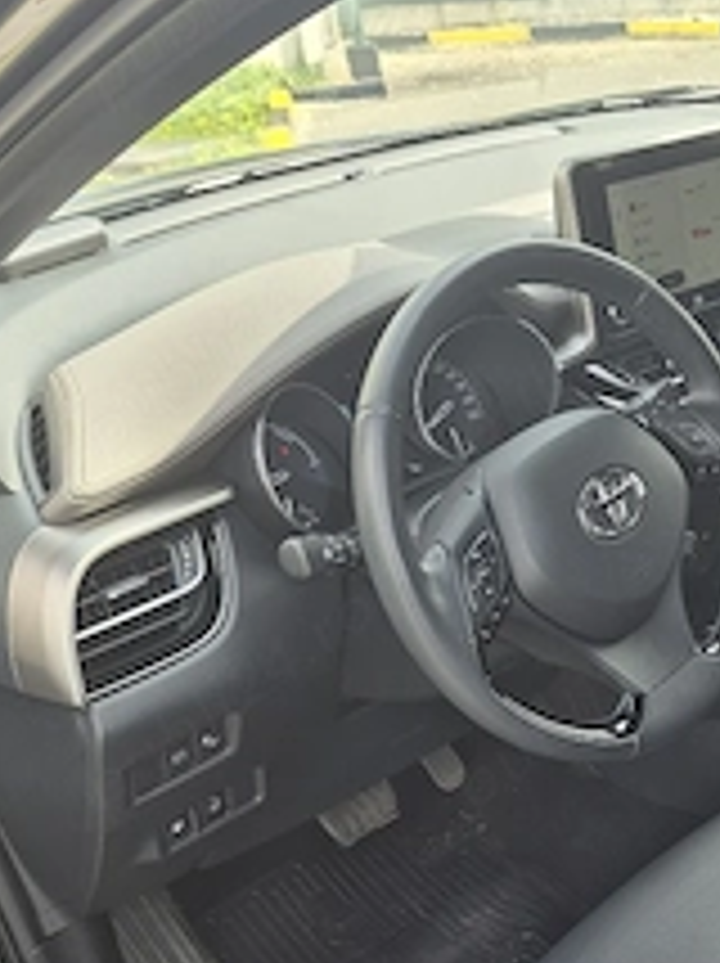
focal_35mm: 43
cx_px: 648
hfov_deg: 31.9
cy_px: 742
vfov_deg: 42.3
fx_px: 1195
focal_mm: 5.4
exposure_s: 1/200
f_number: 1.8
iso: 25
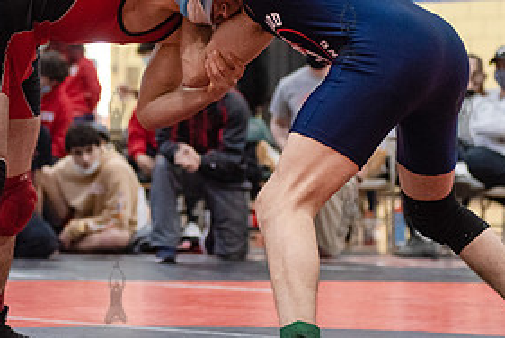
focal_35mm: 165
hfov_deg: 12.4
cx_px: 115
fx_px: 2317
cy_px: 118
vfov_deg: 8.3
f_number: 3.5
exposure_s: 1/400
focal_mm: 80
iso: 4000
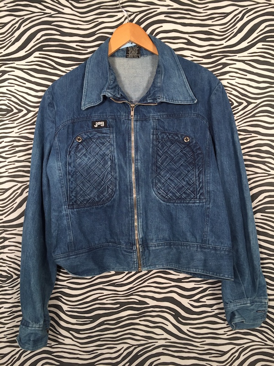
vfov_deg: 61.7
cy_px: 183
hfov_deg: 48.2
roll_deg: +1.3
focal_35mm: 29
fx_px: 306
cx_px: 137
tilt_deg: -0.9
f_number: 2.2
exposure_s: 1/120
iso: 50
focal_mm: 4.15
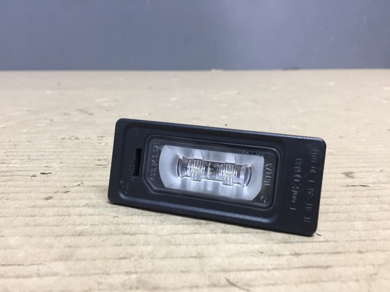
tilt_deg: -17.7
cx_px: 195
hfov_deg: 61.7
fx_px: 327
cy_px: 146
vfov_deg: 48.2
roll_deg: -1.6
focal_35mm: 29
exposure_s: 1/33
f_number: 2.2
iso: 80
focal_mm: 4.15
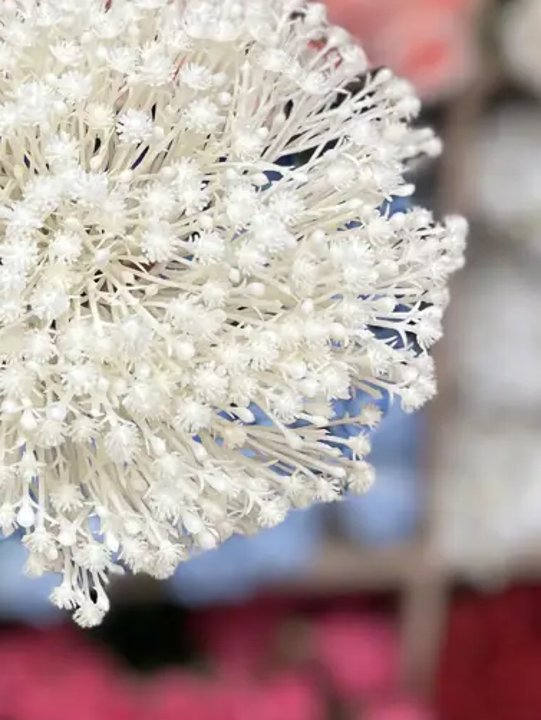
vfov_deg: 27.9
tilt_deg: -29.8
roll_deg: +3.7
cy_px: 223
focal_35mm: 69
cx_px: 37
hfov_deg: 20.8
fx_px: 1437
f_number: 1.5
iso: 32
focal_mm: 5.7
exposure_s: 1/108
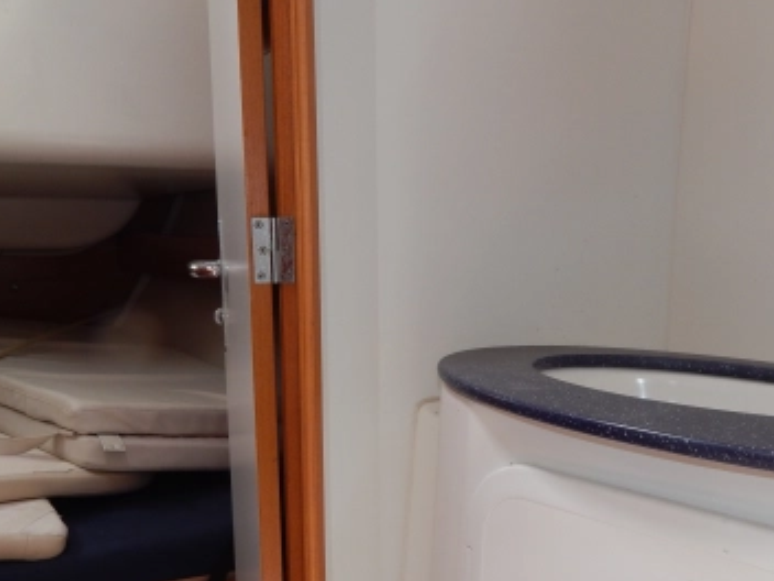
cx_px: 446
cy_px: 393
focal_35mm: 36
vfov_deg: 39.1
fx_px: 805
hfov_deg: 51.2
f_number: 3
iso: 125
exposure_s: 1/60
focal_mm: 4
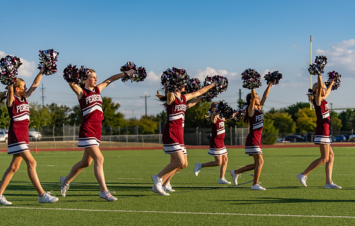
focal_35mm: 83
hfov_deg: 24.9
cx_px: 192
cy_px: 128
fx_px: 805
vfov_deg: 16.0
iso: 100
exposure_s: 1/2000
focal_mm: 70
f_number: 2.8
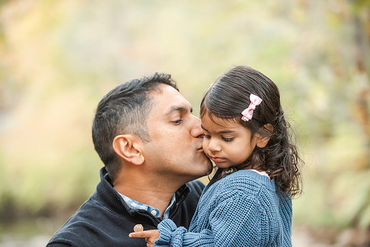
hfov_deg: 19.8
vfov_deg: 13.3
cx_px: 184
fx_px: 1059
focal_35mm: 103
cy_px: 124
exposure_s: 1/60
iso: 2000
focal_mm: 102
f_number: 2.8
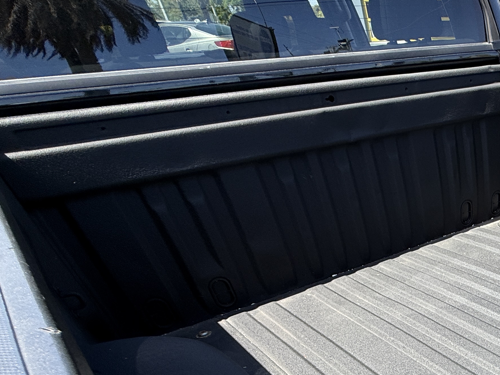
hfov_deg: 44.6
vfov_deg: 37.3
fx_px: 462
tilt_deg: -38.8
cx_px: 538
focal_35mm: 32
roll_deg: +2.4
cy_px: 408
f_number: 2.2
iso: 50
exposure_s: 1/448
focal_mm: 2.22
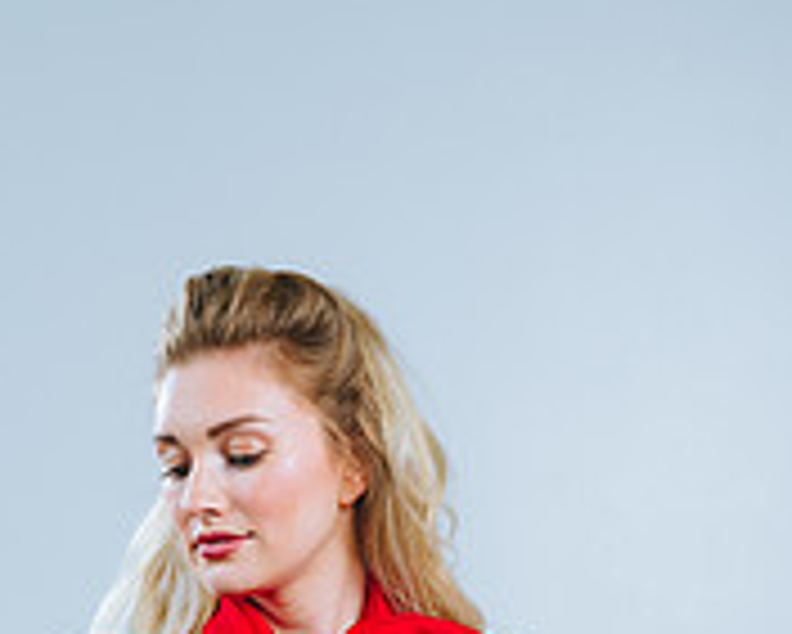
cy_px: 980
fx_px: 4784
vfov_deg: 7.4
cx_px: 252
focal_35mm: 204
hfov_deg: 9.5
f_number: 4
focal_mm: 85
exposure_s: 1/200
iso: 100
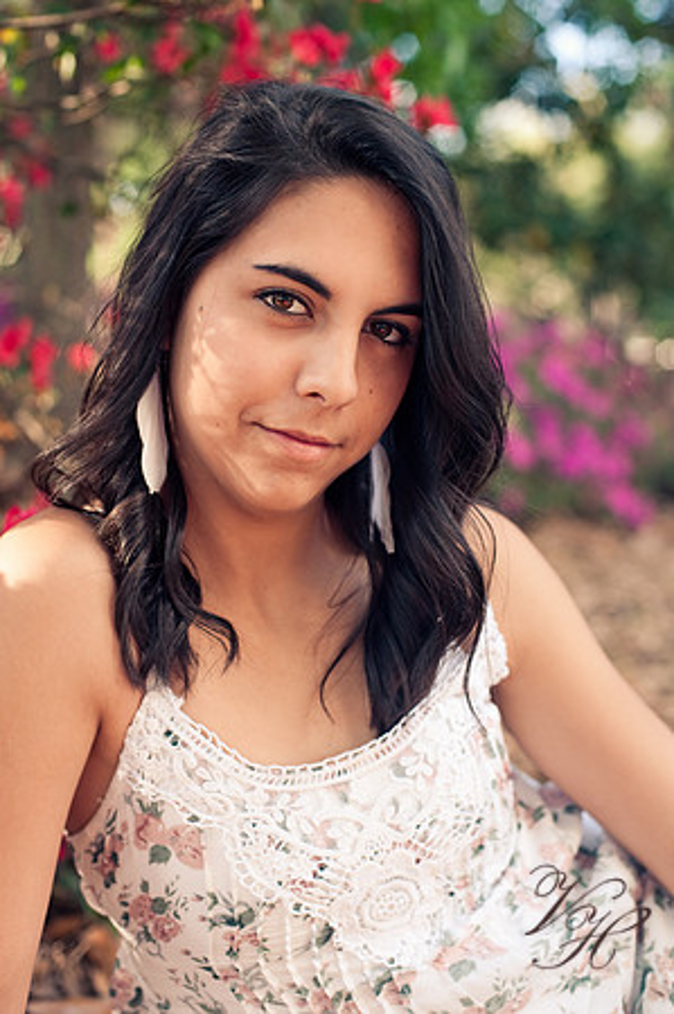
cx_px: 337
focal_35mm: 50
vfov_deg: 39.6
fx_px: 1407
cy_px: 507
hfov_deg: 26.9
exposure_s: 1/250
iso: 200
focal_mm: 50
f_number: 3.2
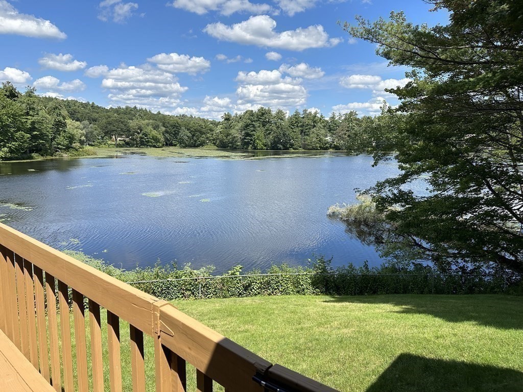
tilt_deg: -7.3
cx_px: 262
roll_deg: -0.8
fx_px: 363
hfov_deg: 71.6
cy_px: 196
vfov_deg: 56.8
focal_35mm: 24
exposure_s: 1/3861
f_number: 1.78
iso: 80
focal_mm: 6.86
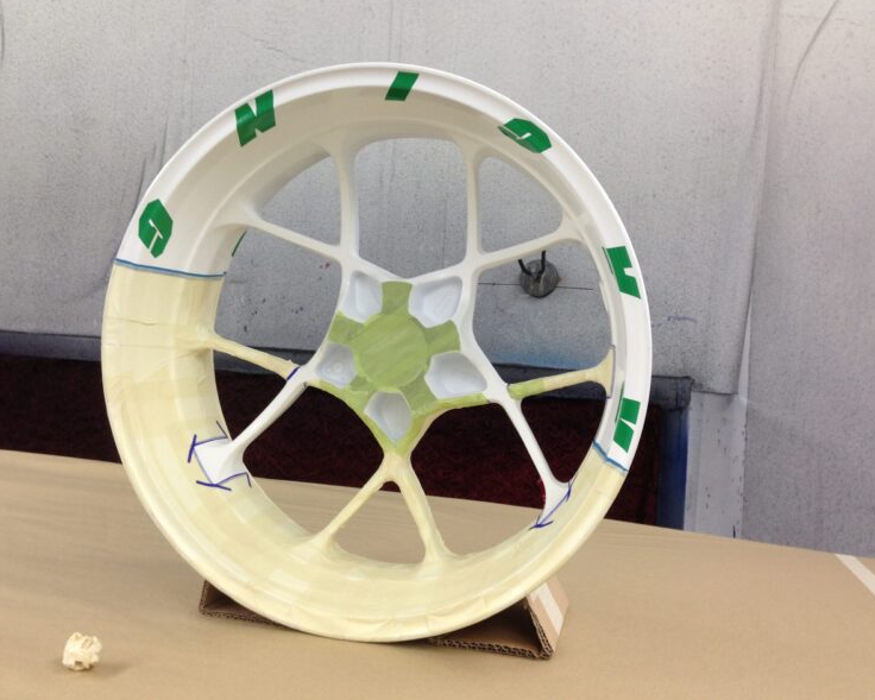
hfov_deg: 51.5
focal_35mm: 35
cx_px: 426
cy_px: 348
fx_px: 907
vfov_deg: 42.2
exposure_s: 1/40
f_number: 2.4
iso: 50
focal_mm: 4.13
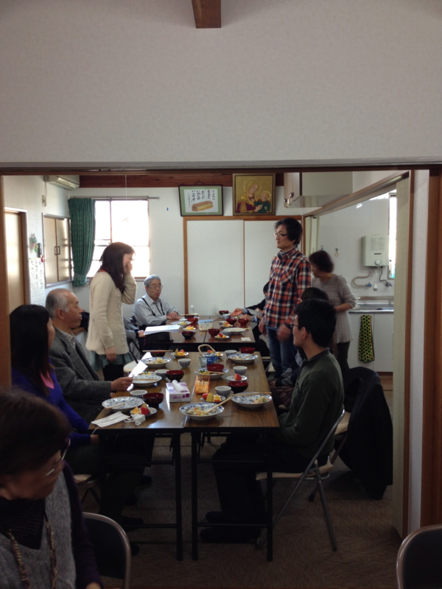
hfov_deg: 42.9
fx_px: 562
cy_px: 294
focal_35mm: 33
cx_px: 221
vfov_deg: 55.4
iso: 50
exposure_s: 1/30
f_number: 2.4
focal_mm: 4.12
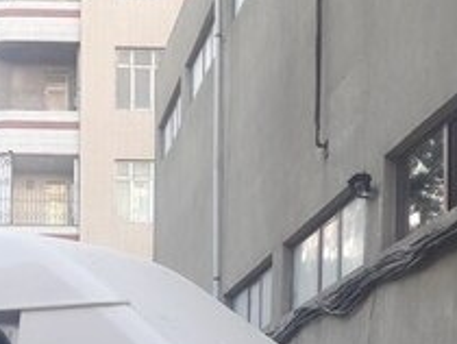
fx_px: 1163
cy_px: 493
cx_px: 44
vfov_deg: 15.7
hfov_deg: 21.7
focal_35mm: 88
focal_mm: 3.7
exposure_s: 1/100
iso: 64
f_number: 1.9
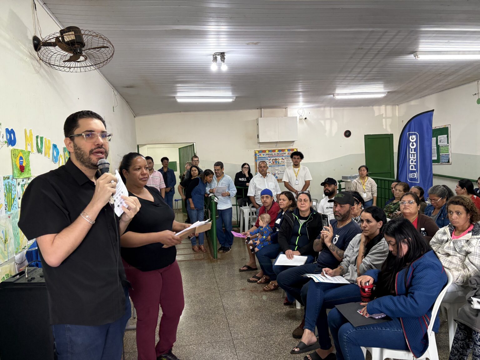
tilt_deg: -1.7
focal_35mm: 26
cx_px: 240
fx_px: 361
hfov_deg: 67.3
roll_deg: +3.3
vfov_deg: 53.1
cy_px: 180
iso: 200
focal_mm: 5.96
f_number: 1.6
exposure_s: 1/60
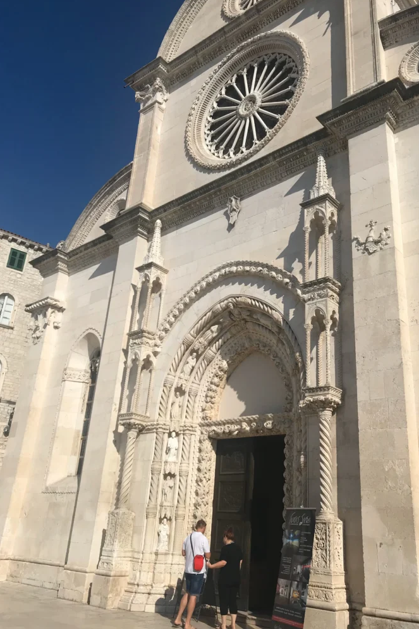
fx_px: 524
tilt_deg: +25.1
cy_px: 306
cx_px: 236
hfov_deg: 43.5
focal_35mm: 30
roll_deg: -2.9
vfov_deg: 61.9
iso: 20
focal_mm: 3.99
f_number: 1.8
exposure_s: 1/5988
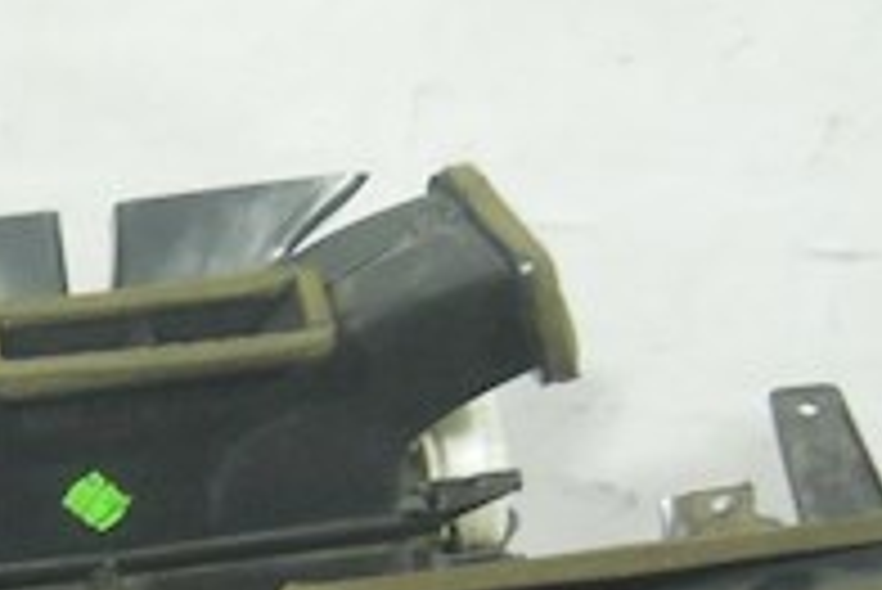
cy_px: 896
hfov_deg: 14.1
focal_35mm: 139
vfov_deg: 9.6
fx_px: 3408
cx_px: -302
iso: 320
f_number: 3.1
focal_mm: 6.72
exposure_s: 1/30
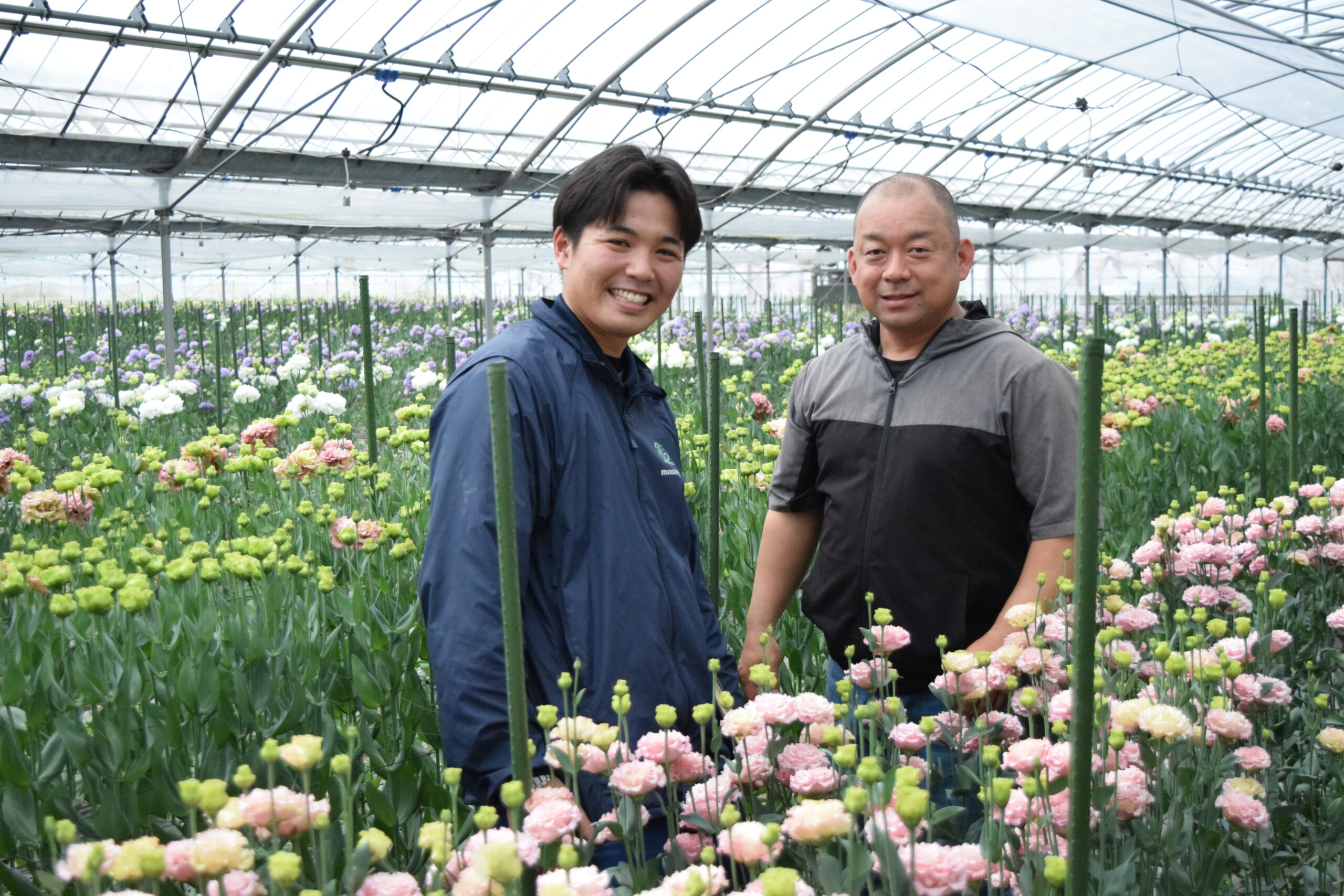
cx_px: 672
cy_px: 448
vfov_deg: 29.9
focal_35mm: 45
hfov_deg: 43.6
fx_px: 1680
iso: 3200
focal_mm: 30
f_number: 4.5
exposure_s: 1/4000
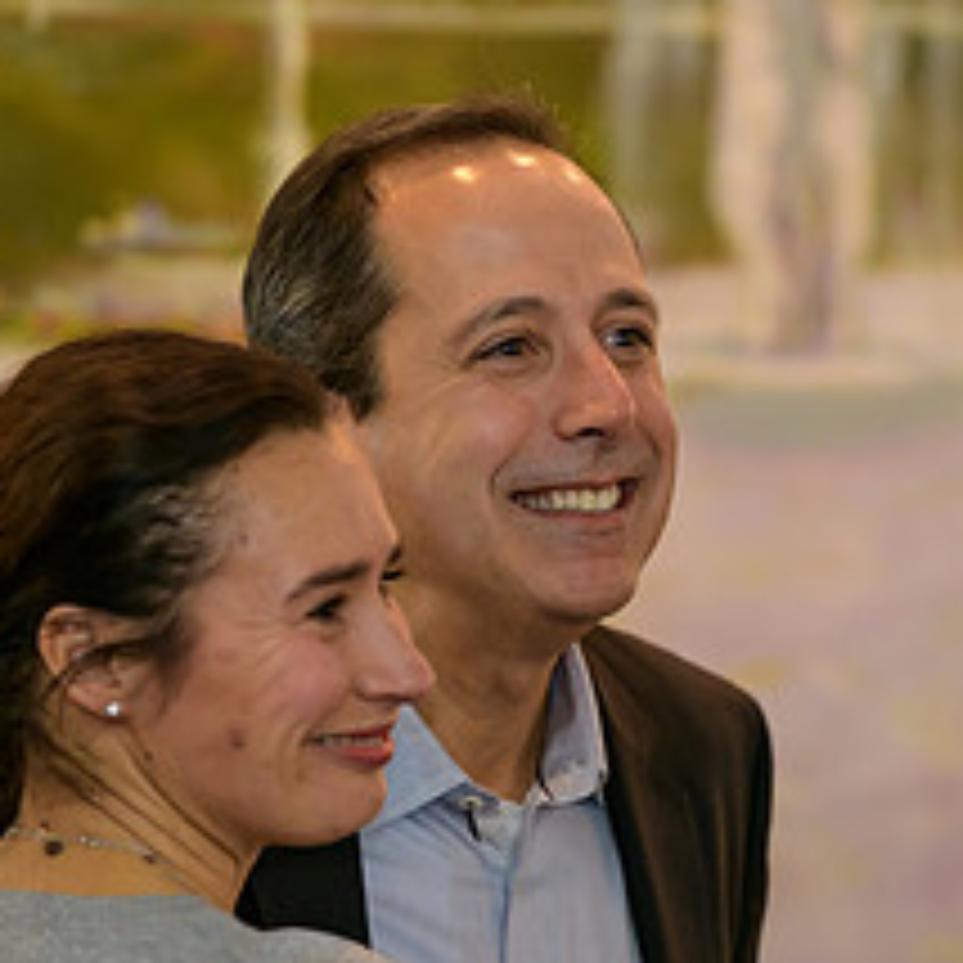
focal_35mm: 460
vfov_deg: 3.8
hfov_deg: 3.8
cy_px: 650
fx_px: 14478
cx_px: 590
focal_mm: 200
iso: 400
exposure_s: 1/125
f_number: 3.2
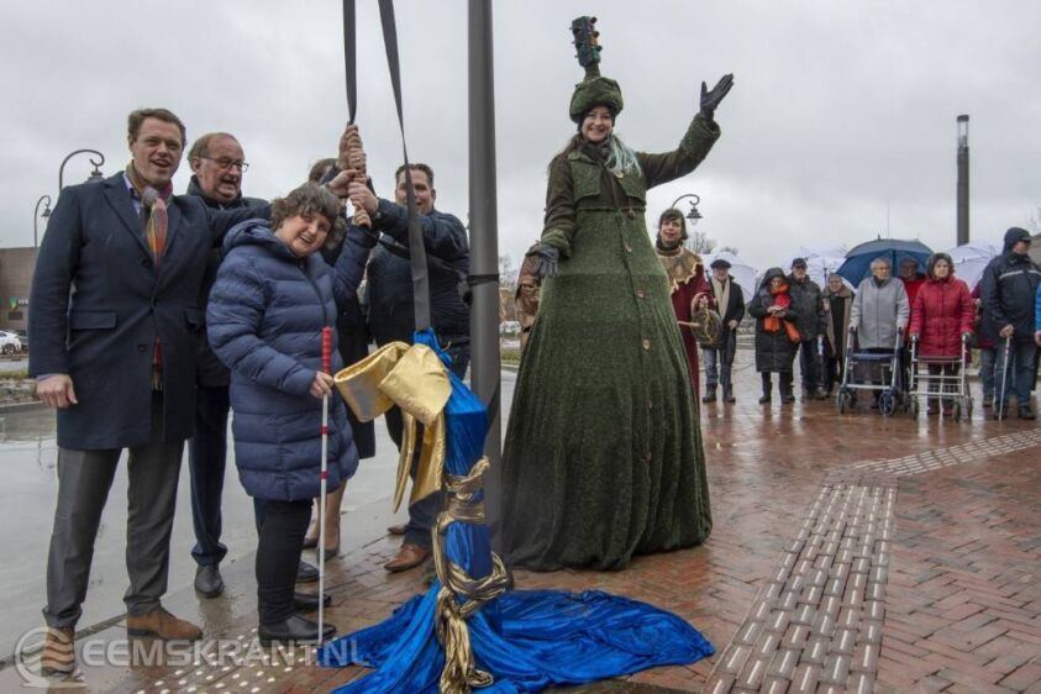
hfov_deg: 73.7
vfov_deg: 53.1
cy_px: 347
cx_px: 520
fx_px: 694
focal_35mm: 24
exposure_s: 1/250
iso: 100
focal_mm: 16
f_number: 5
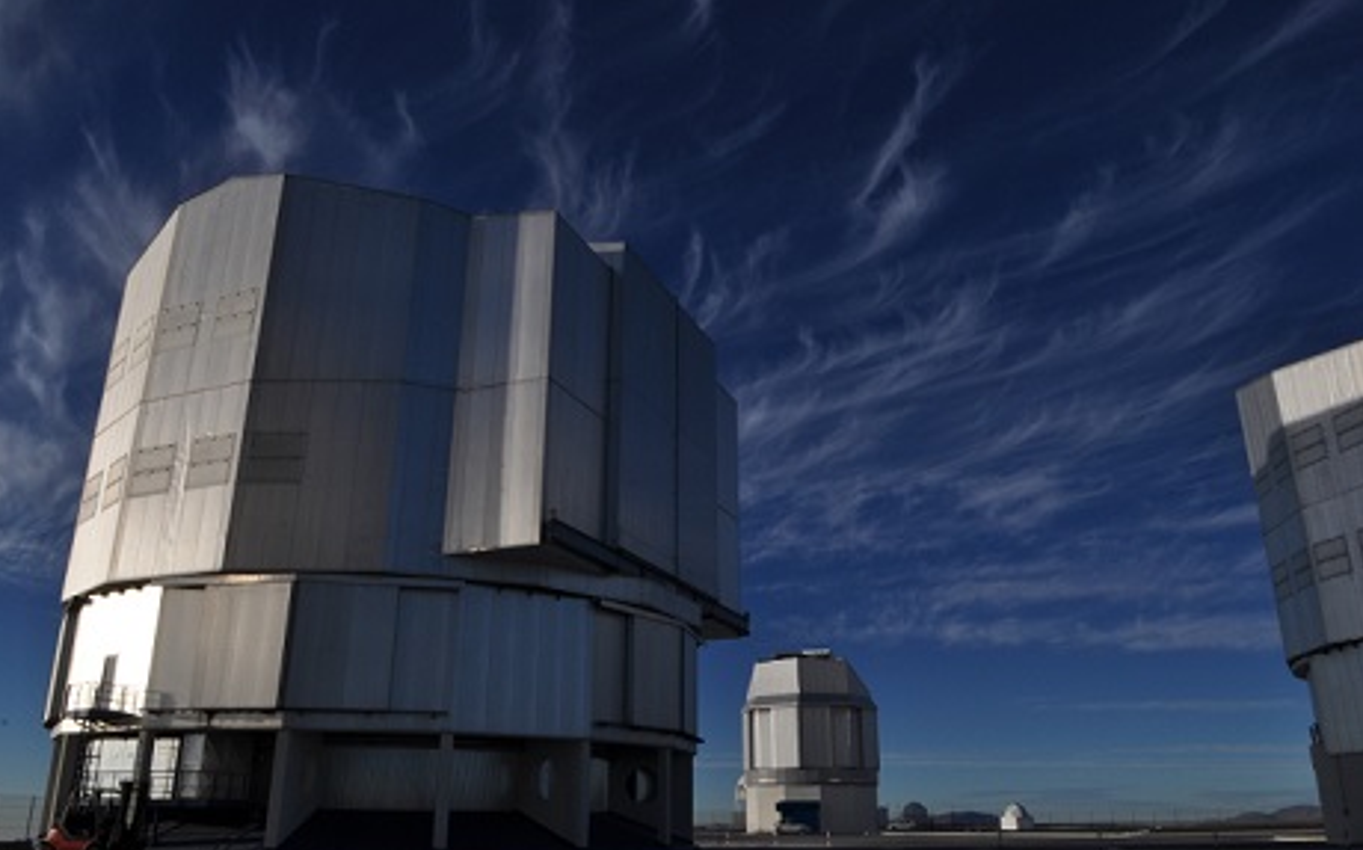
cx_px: 676
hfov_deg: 69.4
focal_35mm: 27
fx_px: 985
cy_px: 432
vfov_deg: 46.7
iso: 250
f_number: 22
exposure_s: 1/200
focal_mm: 17
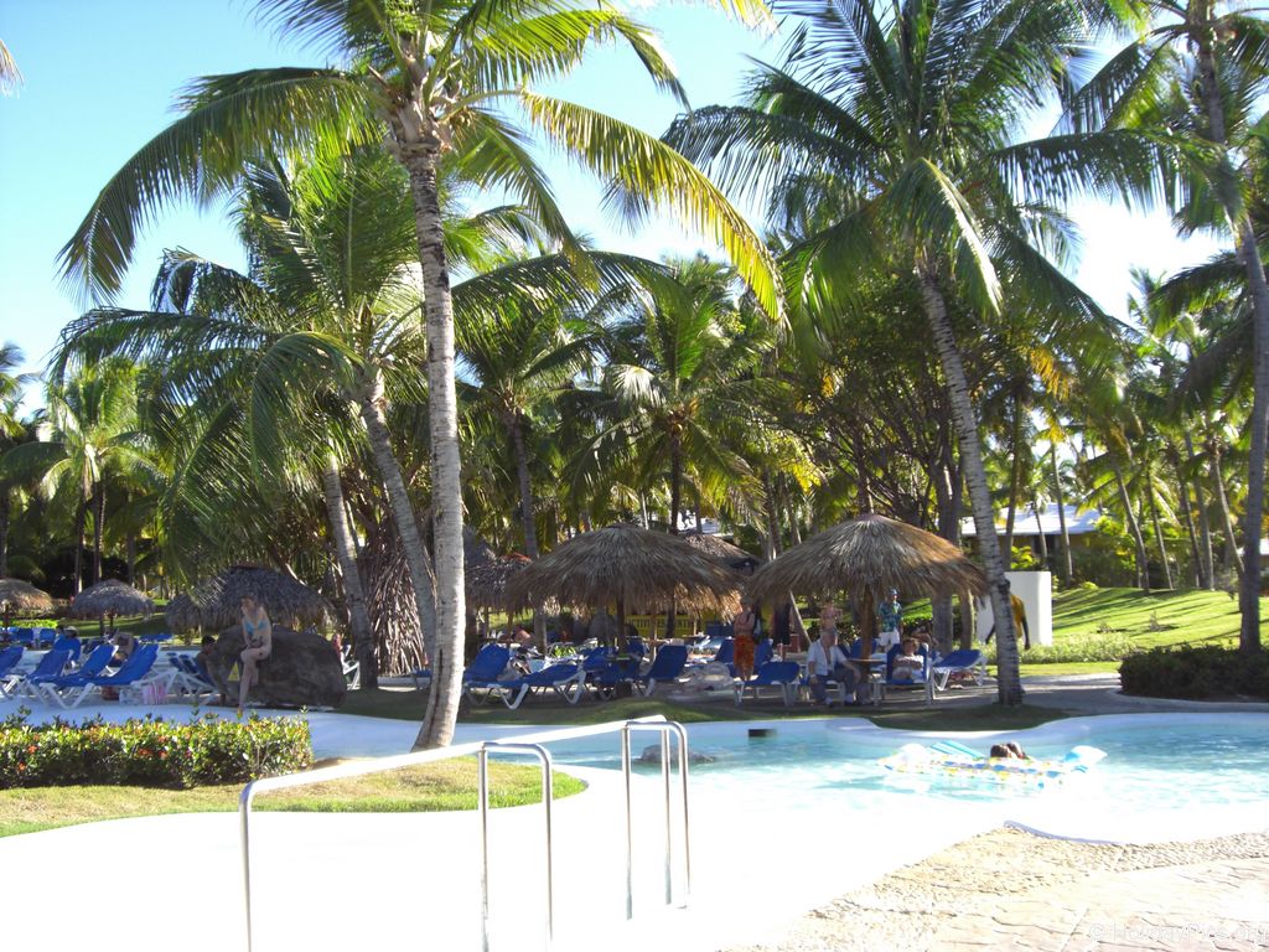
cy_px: 476
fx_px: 1393
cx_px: 634
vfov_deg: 37.7
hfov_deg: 49.0
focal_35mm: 38
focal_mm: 6.2
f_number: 2.7
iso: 64
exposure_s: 1/320
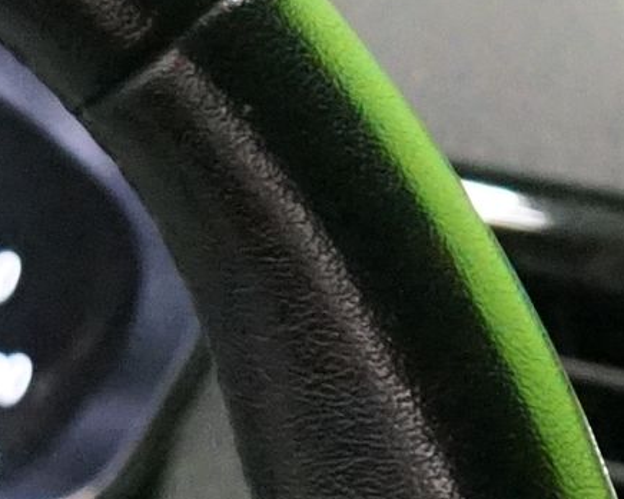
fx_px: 6724
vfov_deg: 4.1
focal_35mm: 364
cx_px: -673
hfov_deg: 5.2
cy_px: 1355
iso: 6400
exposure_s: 1/25
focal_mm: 43
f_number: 4.5
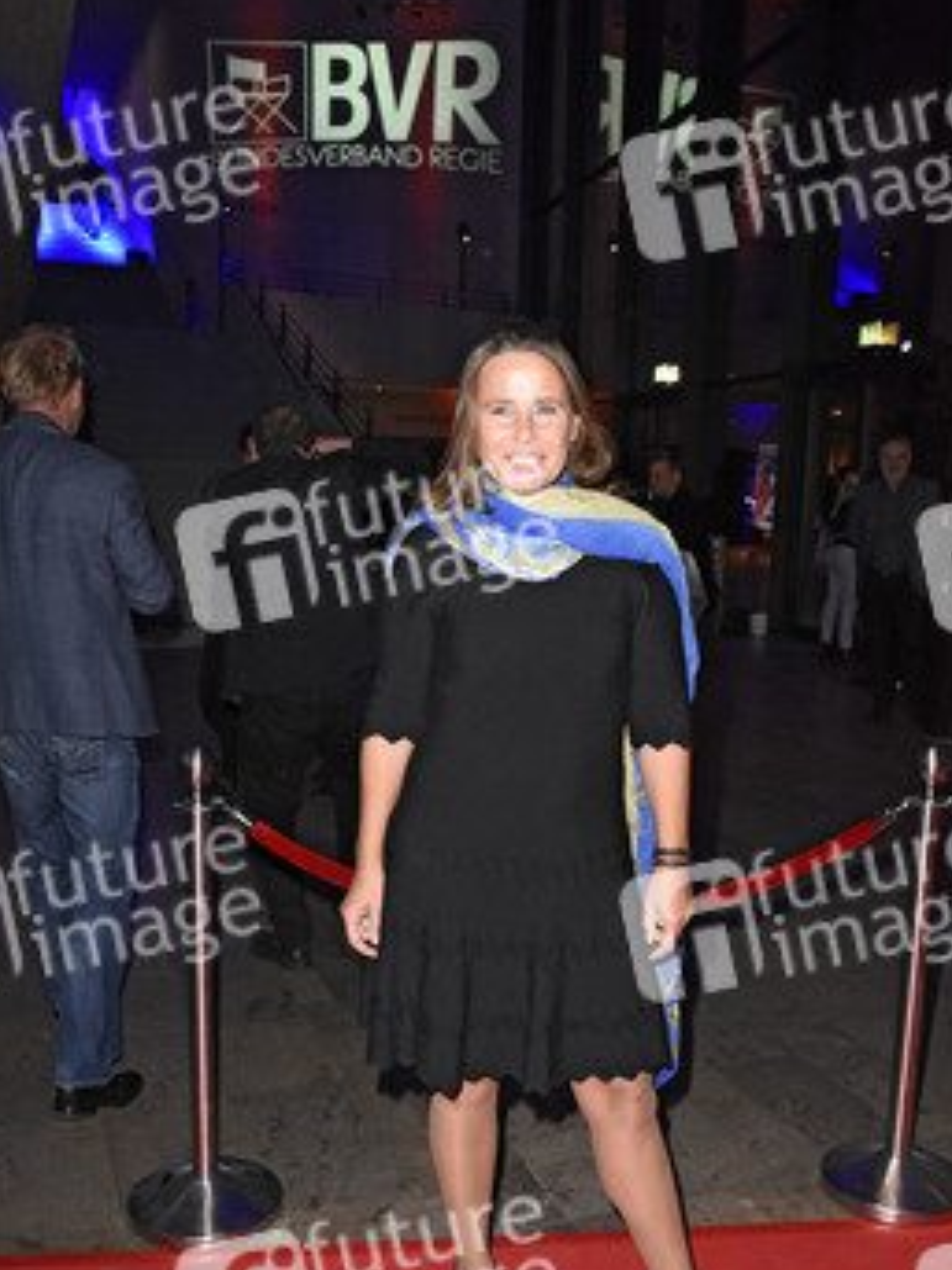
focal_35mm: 37
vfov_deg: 50.0
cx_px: 474
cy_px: 729
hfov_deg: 38.6
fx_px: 1358
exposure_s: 1/125
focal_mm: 22
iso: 2500
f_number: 6.3
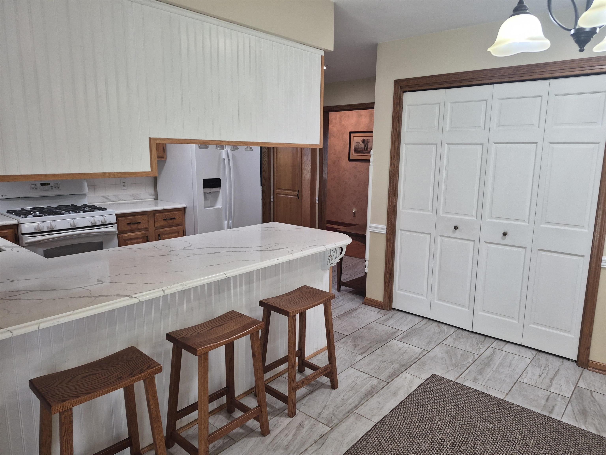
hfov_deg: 73.9
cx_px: 303
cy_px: 228
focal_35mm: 23
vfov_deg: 58.9
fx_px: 403
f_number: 1.8
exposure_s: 1/120
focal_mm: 5.4
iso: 320
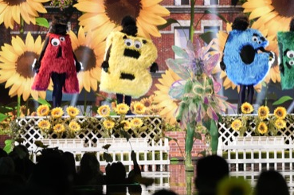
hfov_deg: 11.7
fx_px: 1427
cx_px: 194
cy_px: 76
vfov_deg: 7.8
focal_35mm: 175
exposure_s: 1/250
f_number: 3.5
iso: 4000
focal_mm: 129
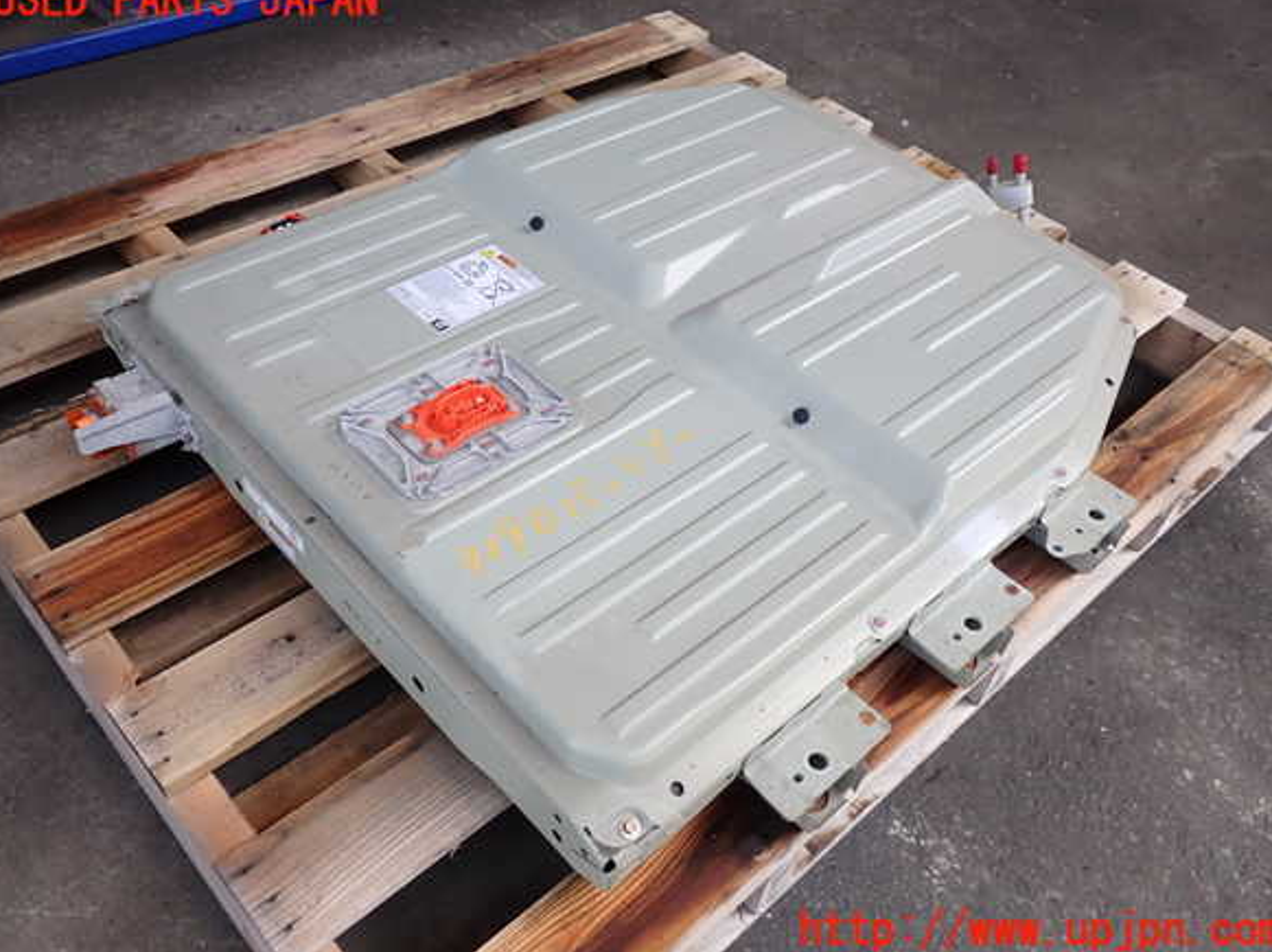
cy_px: 466
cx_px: 637
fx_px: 1138
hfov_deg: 58.4
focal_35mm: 31
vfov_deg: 45.4
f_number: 2.3
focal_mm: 5.4
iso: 100
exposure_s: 1/160
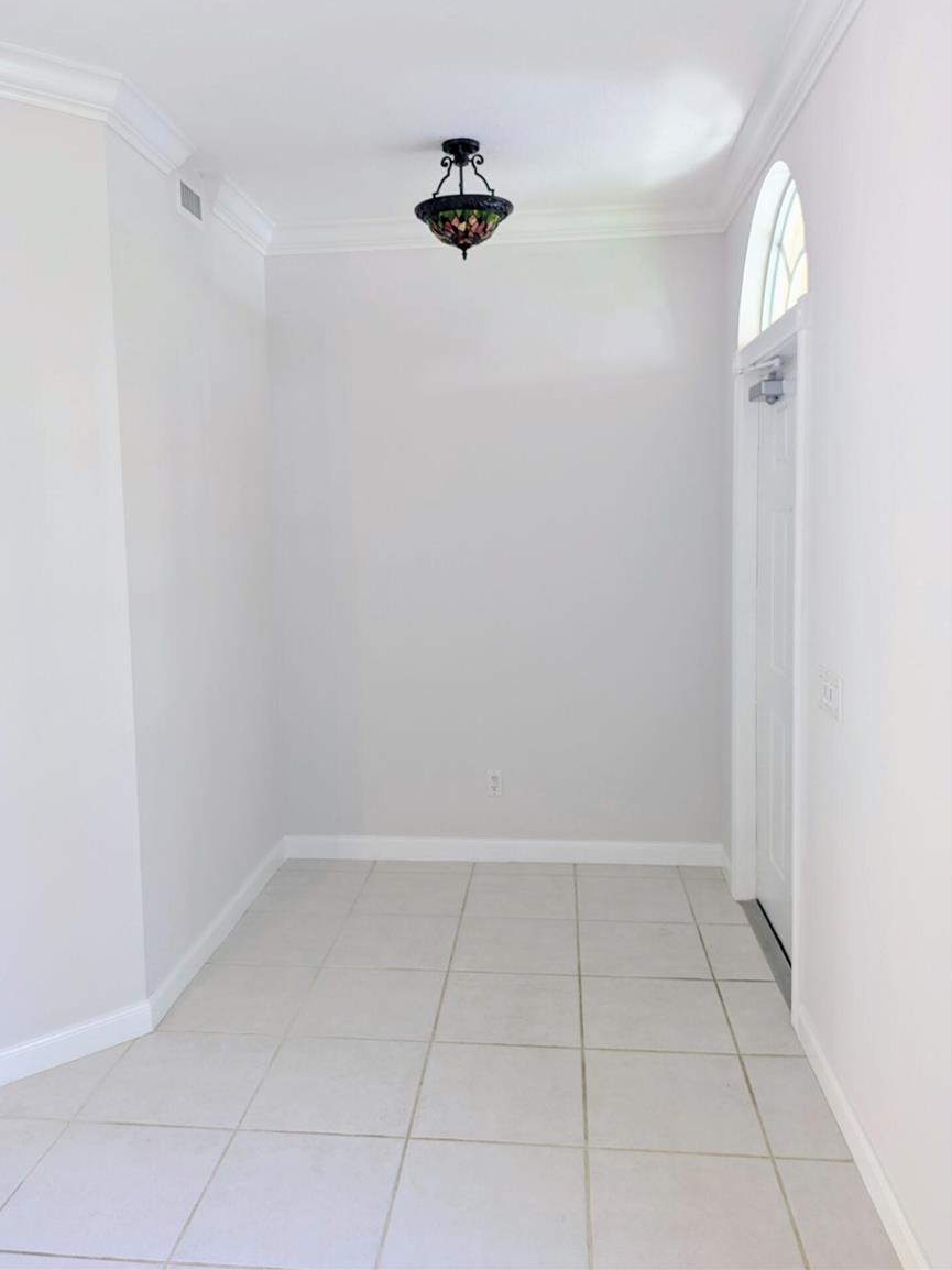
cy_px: 611
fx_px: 954
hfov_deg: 53.0
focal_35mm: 26
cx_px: 460
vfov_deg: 67.3
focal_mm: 5.43
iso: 55
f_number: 1.89
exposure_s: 1/24
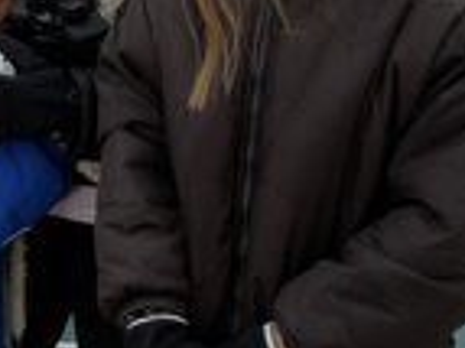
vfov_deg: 20.2
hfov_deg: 26.5
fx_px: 899
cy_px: -94
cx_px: -59
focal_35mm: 67
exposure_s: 1/500
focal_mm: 3.9
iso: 80
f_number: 4.6
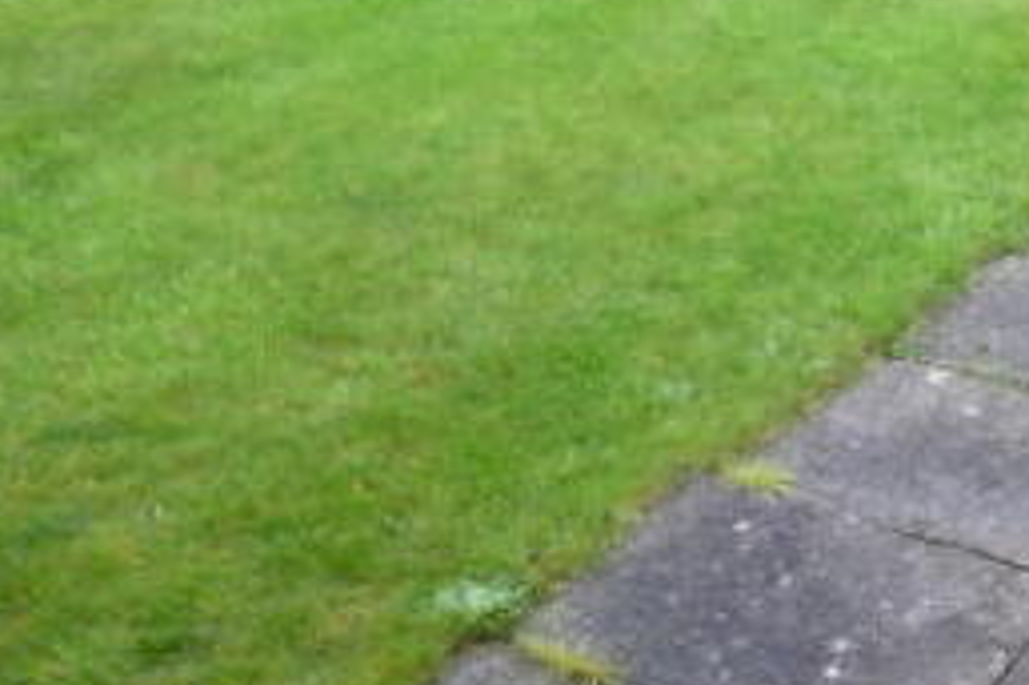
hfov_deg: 31.0
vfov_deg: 21.3
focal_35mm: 59
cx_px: 1067
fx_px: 1685
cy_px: -146
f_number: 3.1
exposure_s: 1/60
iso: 200
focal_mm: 4.5
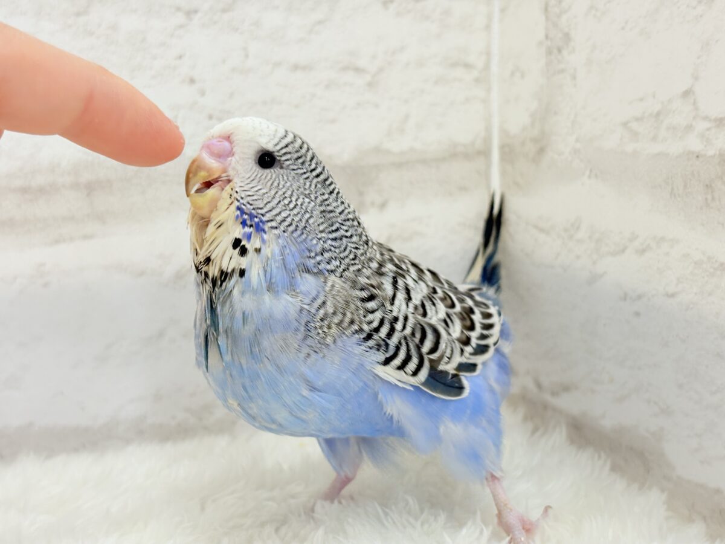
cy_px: 272
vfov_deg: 28.0
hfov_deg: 36.8
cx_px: 362
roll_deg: +2.6
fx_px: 1089
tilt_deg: -9.7
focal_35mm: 52
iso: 100
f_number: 1.6
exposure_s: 1/100
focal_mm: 5.96
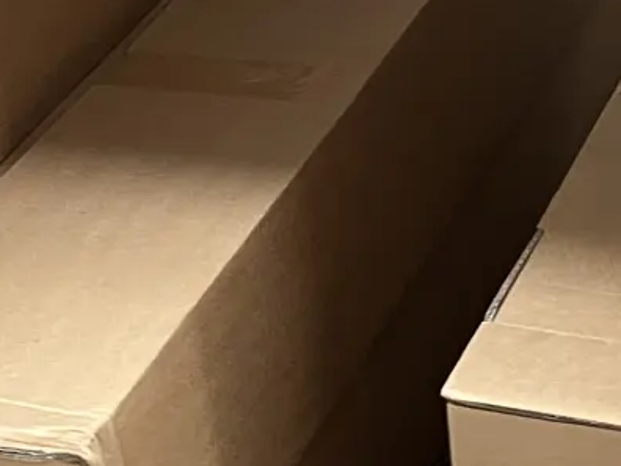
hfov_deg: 15.6
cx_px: 345
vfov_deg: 11.7
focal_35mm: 126
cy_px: 140
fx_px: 2260
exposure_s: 1/60
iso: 200
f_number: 1.6
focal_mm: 5.1
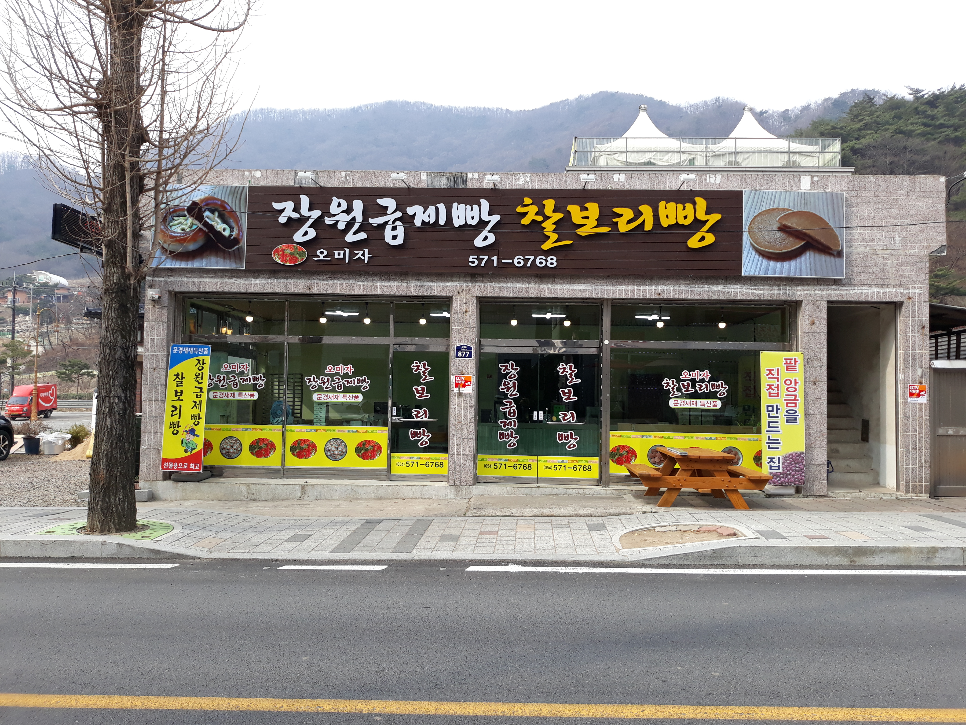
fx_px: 753
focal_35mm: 27
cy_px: 362
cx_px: 483
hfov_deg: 65.3
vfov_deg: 51.4
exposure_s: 1/605
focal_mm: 3.71
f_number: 1.7
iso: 40
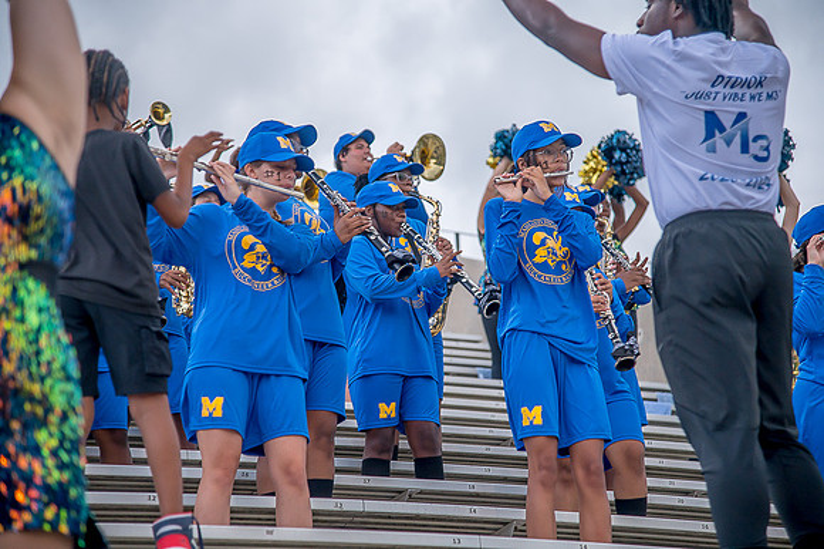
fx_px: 2287
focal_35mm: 100
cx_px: 412
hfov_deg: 20.4
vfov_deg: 13.7
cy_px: 274
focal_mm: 100
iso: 400
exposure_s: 1/250
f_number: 4
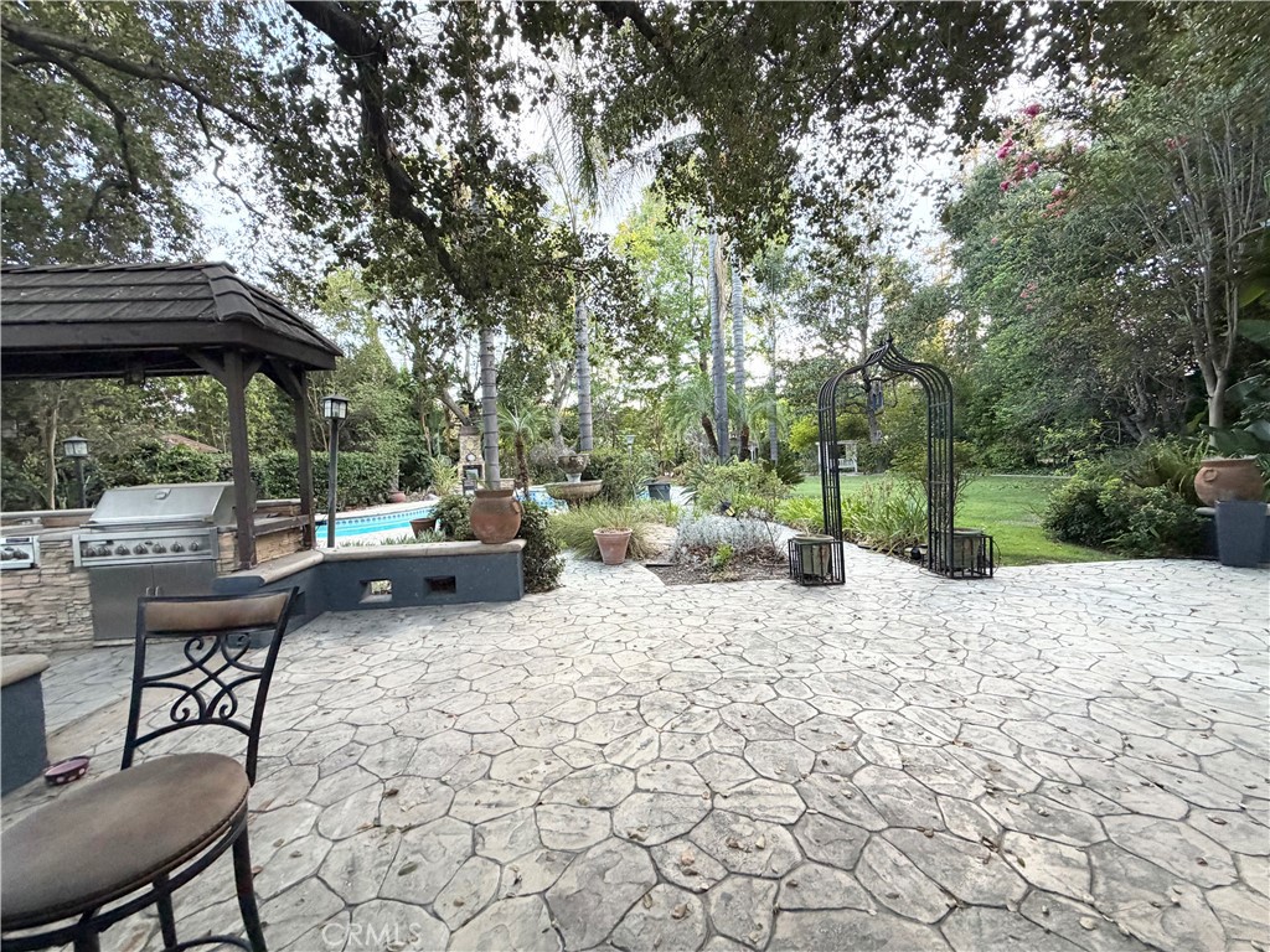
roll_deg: +2.2
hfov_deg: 102.1
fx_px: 514
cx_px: 635
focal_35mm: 14
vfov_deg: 85.7
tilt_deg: -3.9
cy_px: 476
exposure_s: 1/121
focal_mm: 2.22
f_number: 2.2
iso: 250
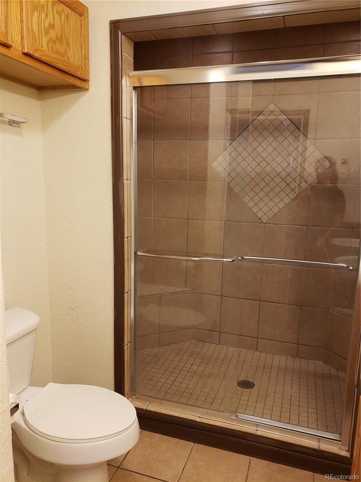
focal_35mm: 26
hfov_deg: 53.1
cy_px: 241
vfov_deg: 67.3
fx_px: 362
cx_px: 180
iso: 320
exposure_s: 1/40
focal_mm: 4.3
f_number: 2.4
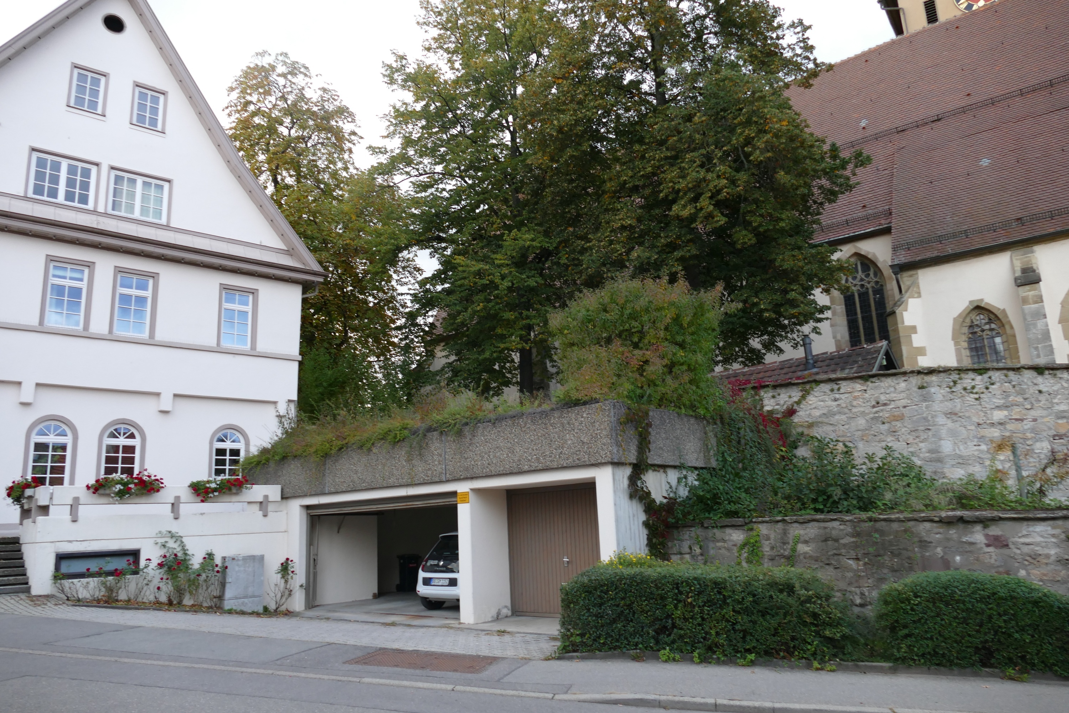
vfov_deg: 51.3
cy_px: 356
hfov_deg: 71.5
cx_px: 534
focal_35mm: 25
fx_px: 742
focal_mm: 9.12
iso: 320
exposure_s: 1/60
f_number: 2.8
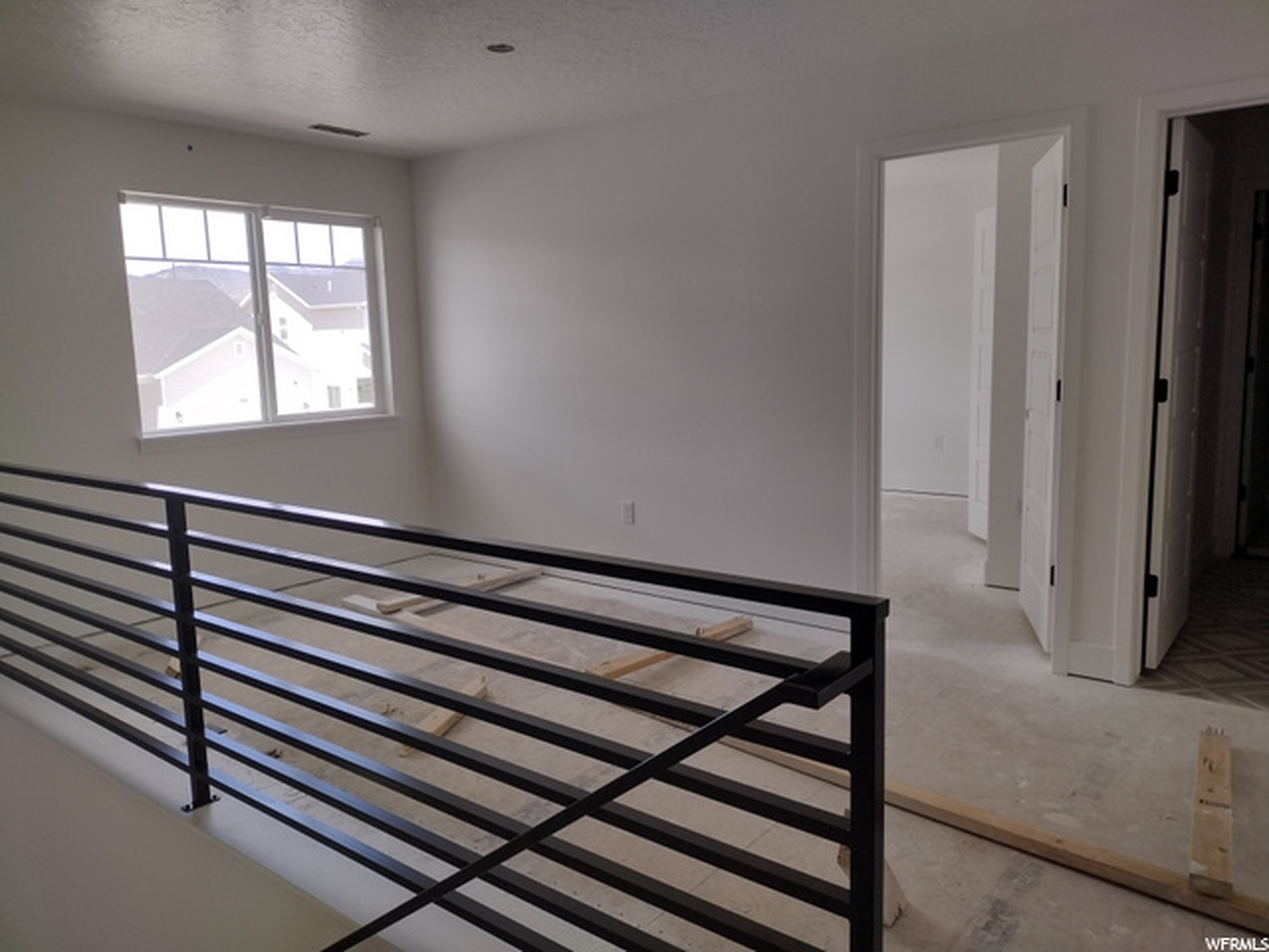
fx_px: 990
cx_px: 634
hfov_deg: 65.3
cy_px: 476
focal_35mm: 27
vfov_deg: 51.4
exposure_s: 1/528
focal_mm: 4.71
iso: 100
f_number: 1.7
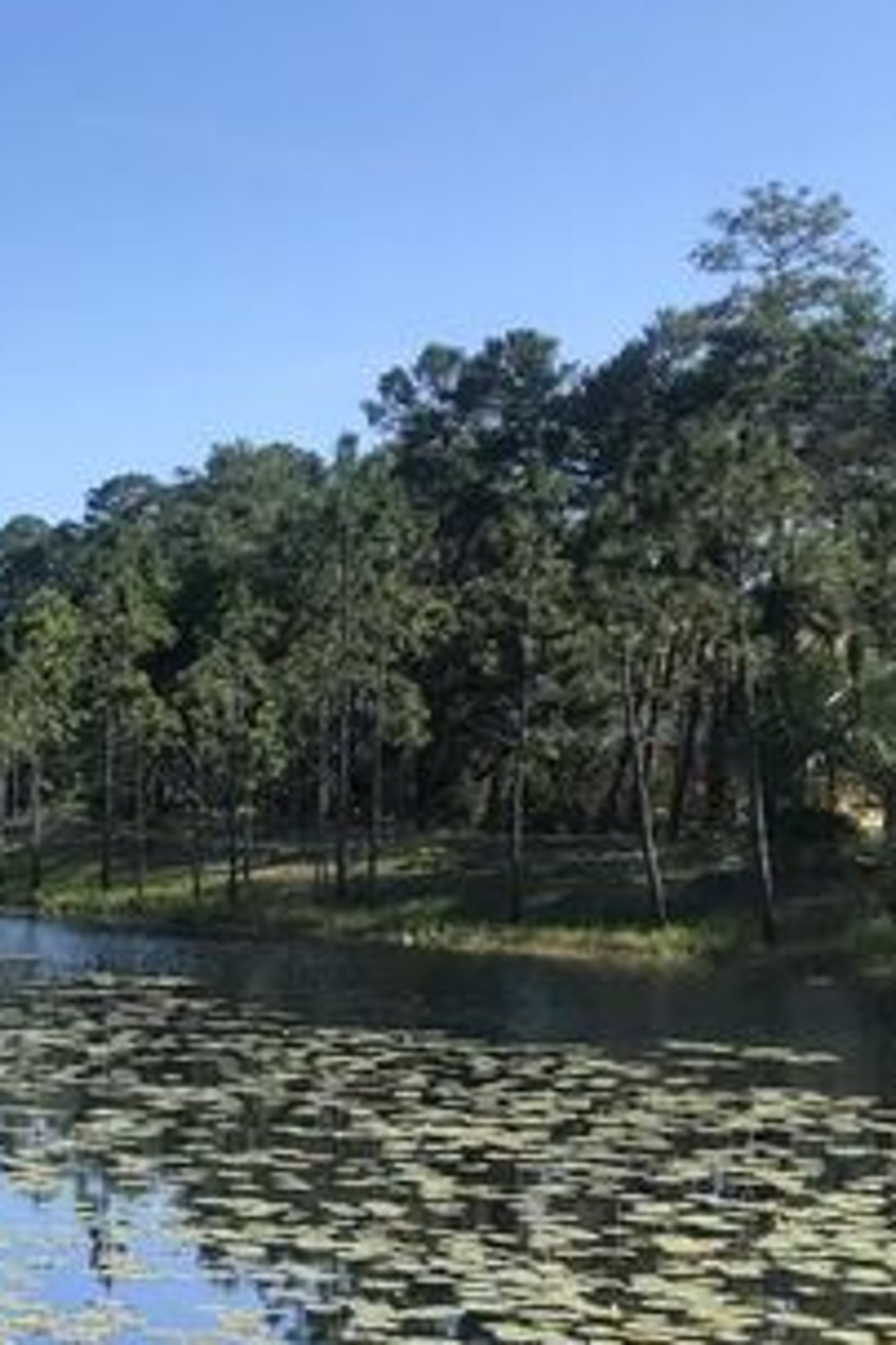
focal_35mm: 82
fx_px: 3061
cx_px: -279
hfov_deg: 15.8
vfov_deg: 24.7
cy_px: 859
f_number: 1.8
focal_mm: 3.99
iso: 20
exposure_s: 1/1600
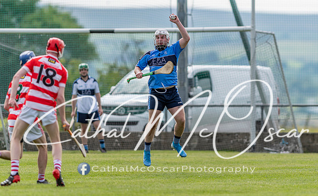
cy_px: 103
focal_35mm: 518
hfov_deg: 4.1
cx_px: 176
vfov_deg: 2.5
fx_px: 4472
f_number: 2.8
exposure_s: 1/1250
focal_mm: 300
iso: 100
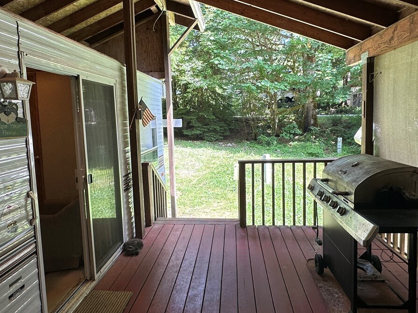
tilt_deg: -3.4
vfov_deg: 54.8
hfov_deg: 69.4
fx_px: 302
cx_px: 202
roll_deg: +1.5
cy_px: 140
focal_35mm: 25
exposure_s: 1/120
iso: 50
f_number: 2.2
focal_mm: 2.22
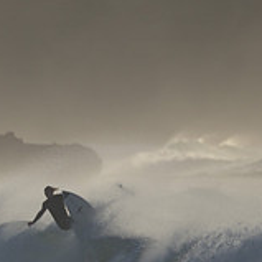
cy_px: 264
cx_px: -46
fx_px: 21271
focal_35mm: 2484
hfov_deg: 0.7
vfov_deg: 0.7
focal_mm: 800
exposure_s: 1/2000
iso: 800
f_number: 11
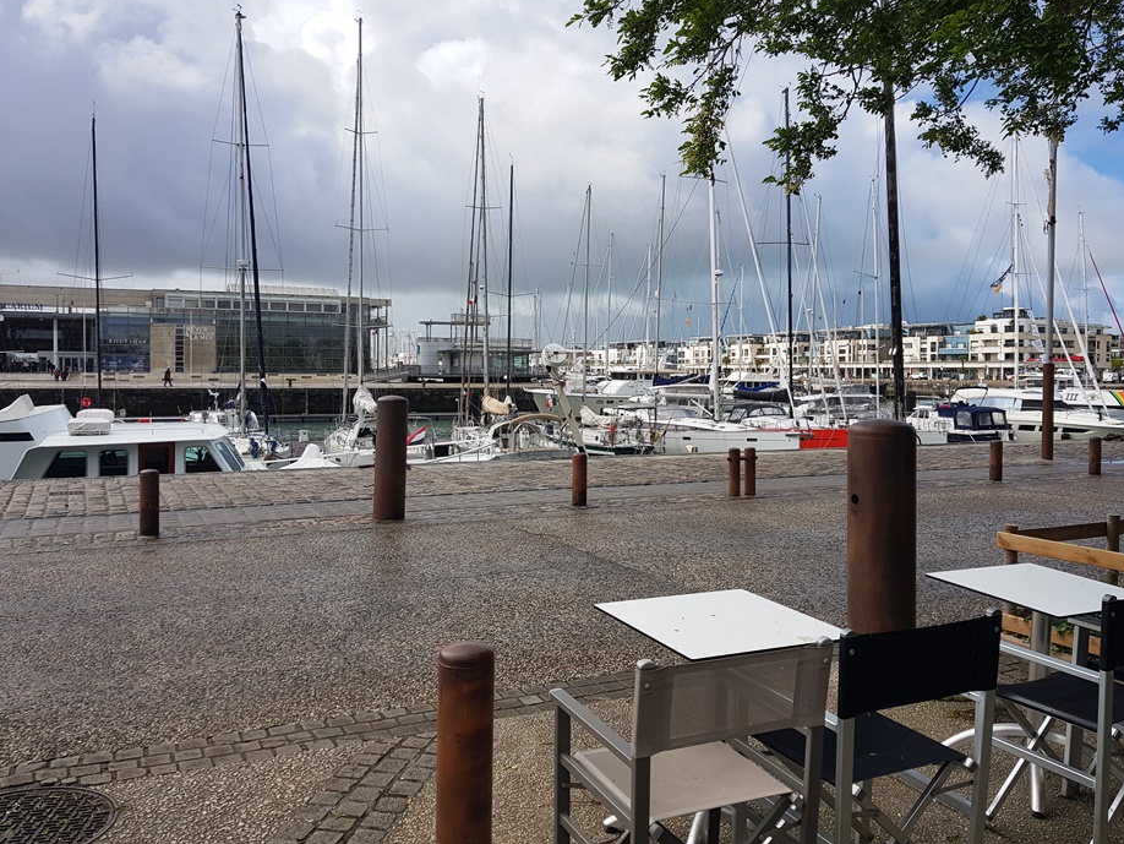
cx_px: 598
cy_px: 376
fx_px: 942
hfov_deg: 61.6
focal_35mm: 29
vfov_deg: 48.2
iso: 40
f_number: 1.7
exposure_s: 1/2944
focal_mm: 4.2
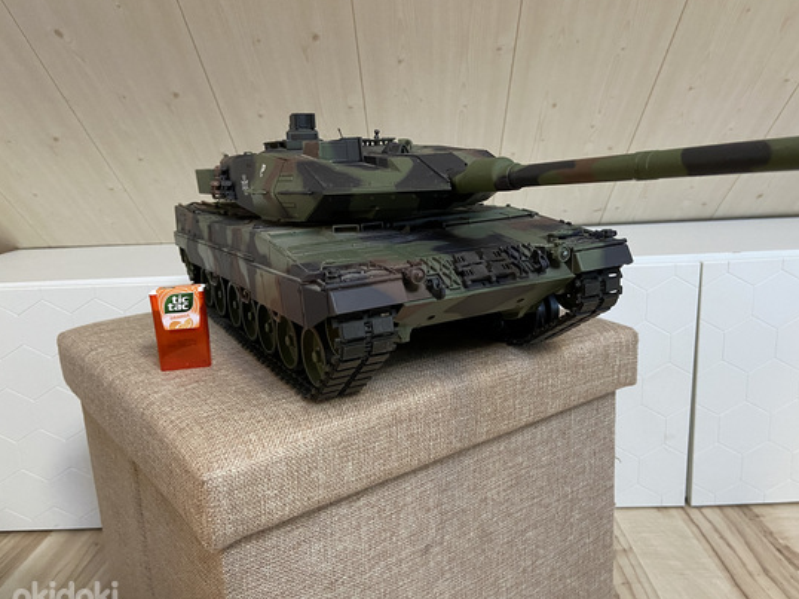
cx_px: 416
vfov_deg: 48.2
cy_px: 312
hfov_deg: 61.7
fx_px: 669
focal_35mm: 29
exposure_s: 1/60
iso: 250
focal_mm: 4.25
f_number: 1.8
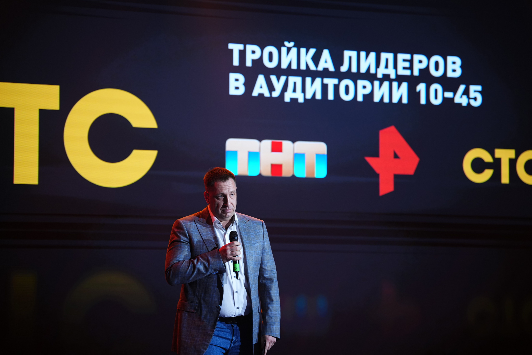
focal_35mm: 128
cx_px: 266
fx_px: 1892
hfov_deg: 16.0
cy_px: 178
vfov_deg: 10.7
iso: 500
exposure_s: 1/200
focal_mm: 128
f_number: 2.8
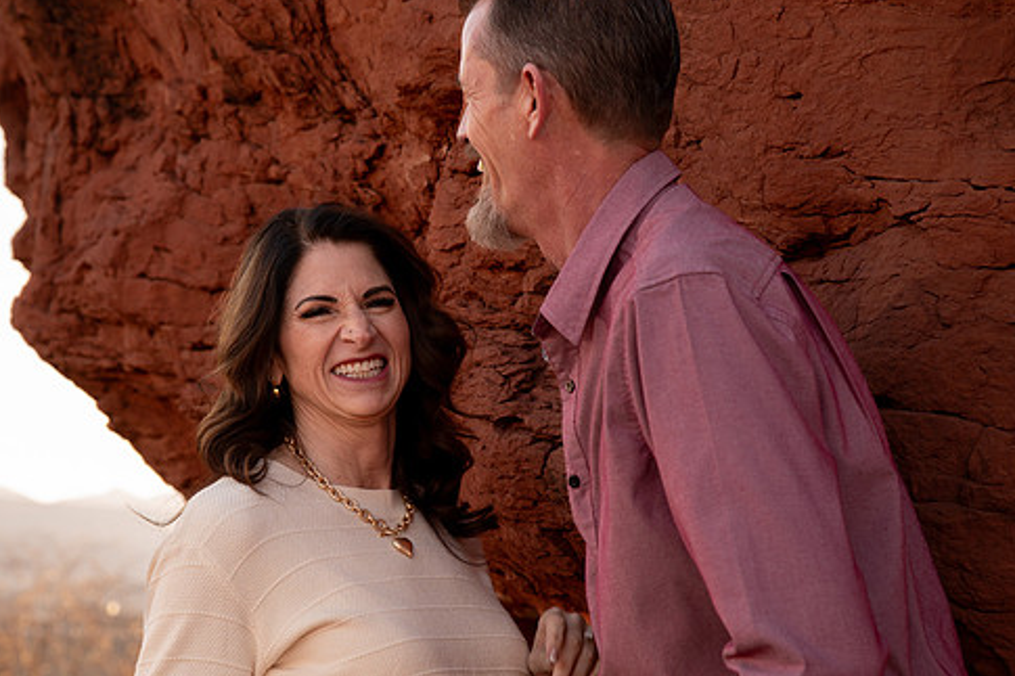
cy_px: 360
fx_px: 3100
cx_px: 456
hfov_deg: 18.6
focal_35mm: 110
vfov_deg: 12.4
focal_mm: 92
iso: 400
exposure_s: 1/200
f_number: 6.3
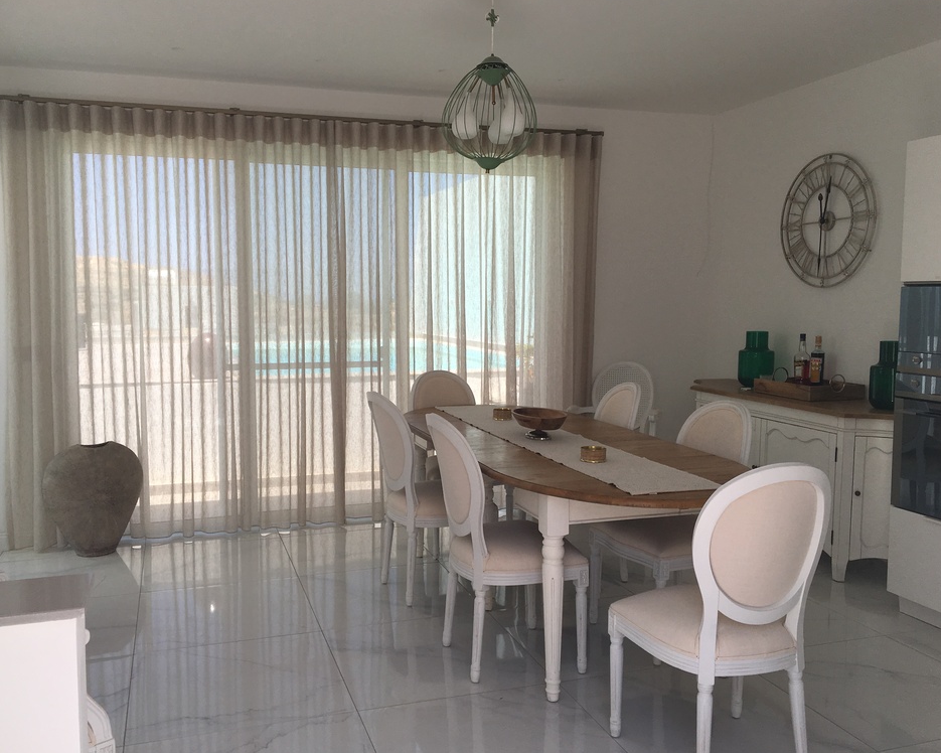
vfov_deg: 47.1
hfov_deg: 57.2
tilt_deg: -4.0
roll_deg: -0.3
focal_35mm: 31
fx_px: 863
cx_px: 451
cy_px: 375
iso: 25
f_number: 2.2
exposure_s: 1/553
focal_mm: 4.15
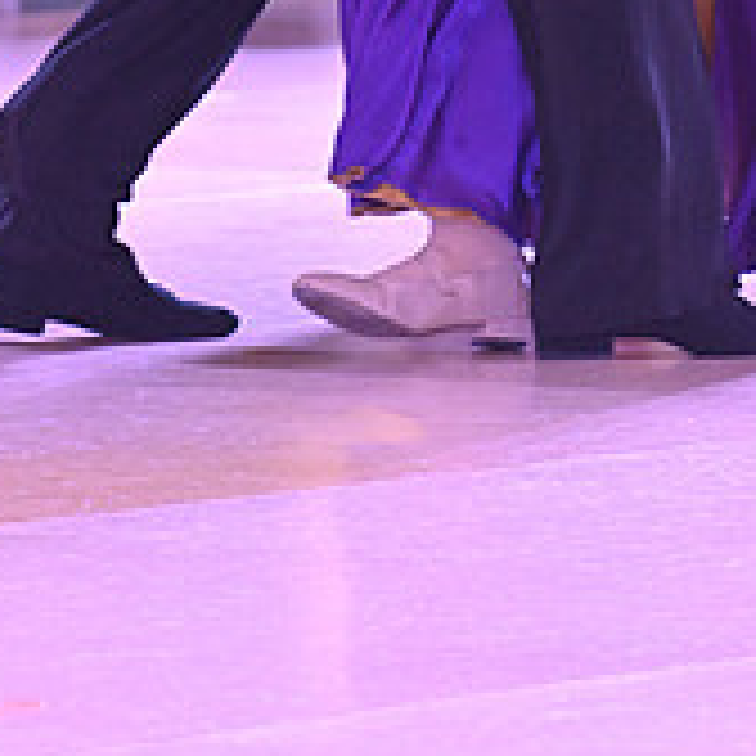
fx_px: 14479
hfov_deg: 3.0
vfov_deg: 3.0
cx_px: 551
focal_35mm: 586
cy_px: -513
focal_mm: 200
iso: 5000
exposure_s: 1/400
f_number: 5
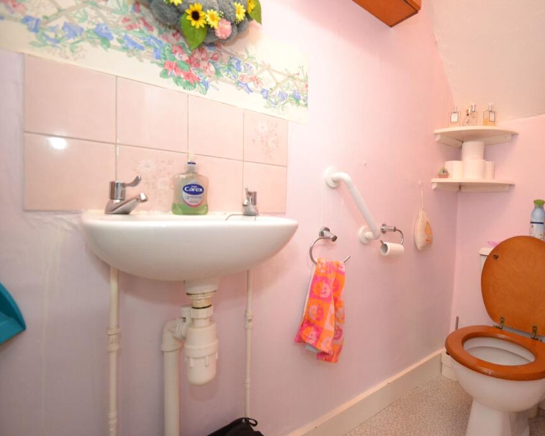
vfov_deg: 77.0
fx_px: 274
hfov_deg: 88.5
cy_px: 218
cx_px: 328
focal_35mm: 17
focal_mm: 10
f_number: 3.5
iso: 3200
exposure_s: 1/60
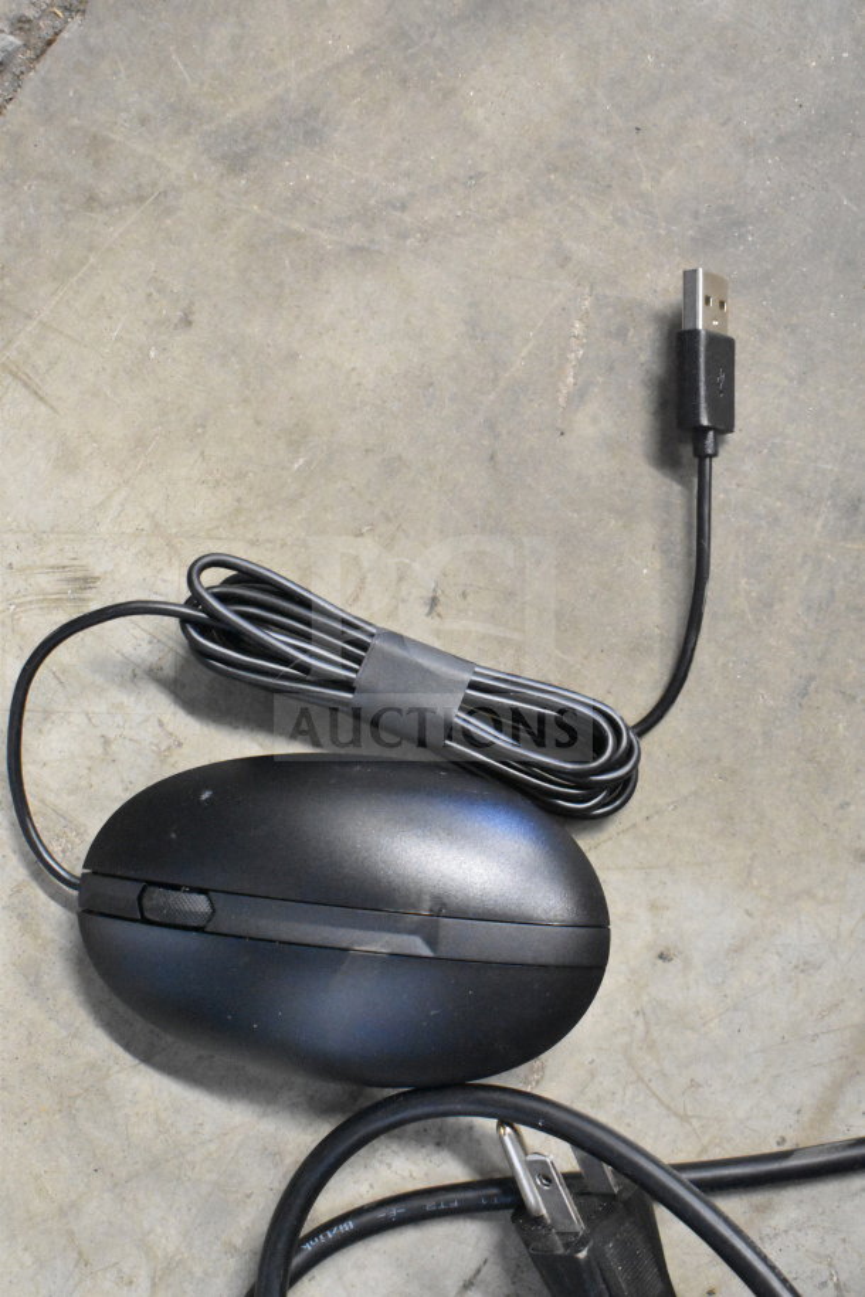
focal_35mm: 52
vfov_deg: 37.9
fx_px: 1892
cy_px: 648
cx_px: 432
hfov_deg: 25.8
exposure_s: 1/60
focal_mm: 35
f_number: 4.5
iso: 10000
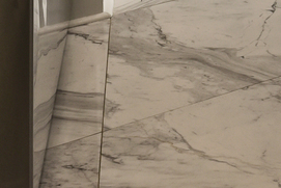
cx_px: 729
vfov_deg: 10.0
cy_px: -410
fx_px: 726
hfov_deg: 13.4
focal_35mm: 93
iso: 400
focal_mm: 14
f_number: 8
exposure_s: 1/40
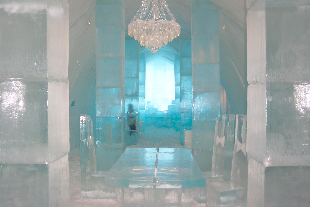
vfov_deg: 33.4
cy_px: 104
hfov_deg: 48.5
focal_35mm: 40
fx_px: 344
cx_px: 152
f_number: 2.8
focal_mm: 8
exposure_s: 1/30
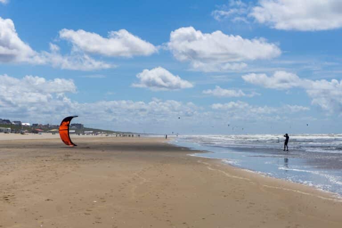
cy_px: 114
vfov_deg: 18.2
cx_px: 171
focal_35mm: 75
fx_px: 712
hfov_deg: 27.0
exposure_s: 1/2000
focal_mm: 50
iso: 100
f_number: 5.6
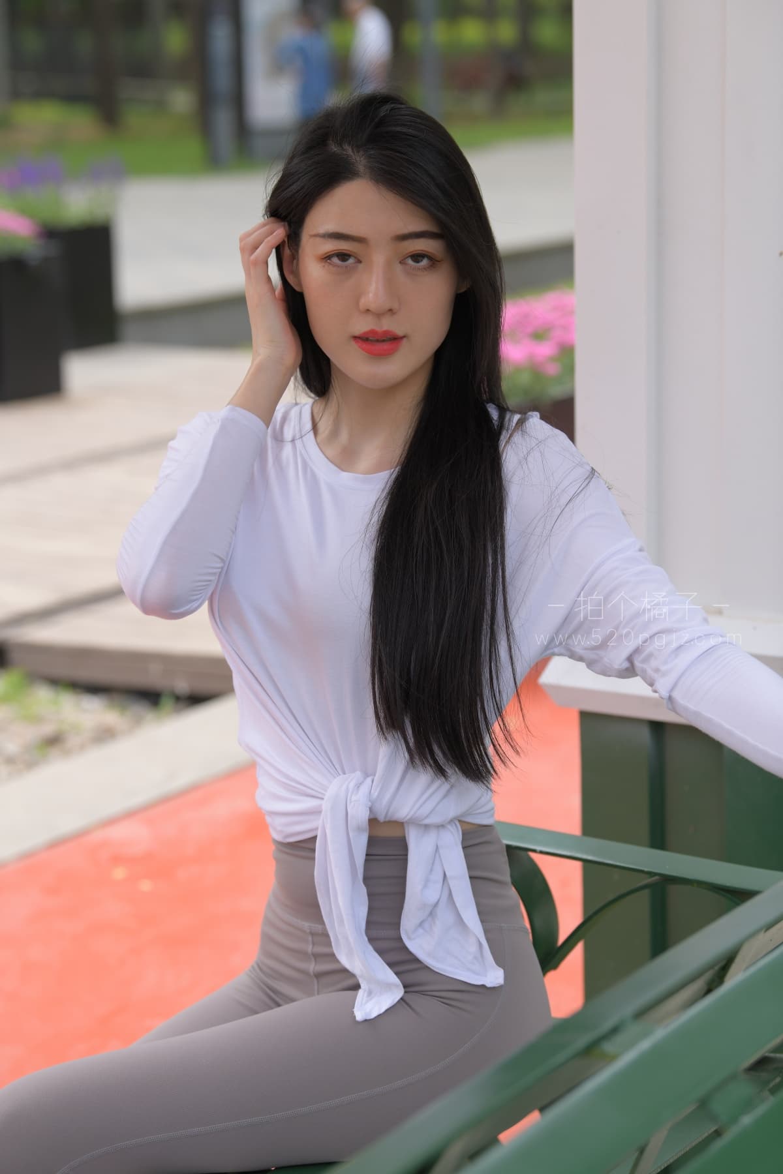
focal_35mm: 82
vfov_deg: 24.8
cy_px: 587
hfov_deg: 16.7
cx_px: 392
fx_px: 2675
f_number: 4
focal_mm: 82
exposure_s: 1/1000
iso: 250
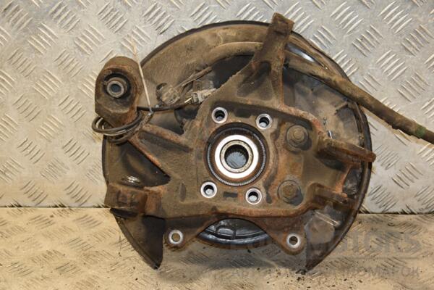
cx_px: 217
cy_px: 145
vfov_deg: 17.5
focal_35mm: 78
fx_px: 940
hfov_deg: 26.0
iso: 800
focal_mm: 52
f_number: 5
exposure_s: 1/125
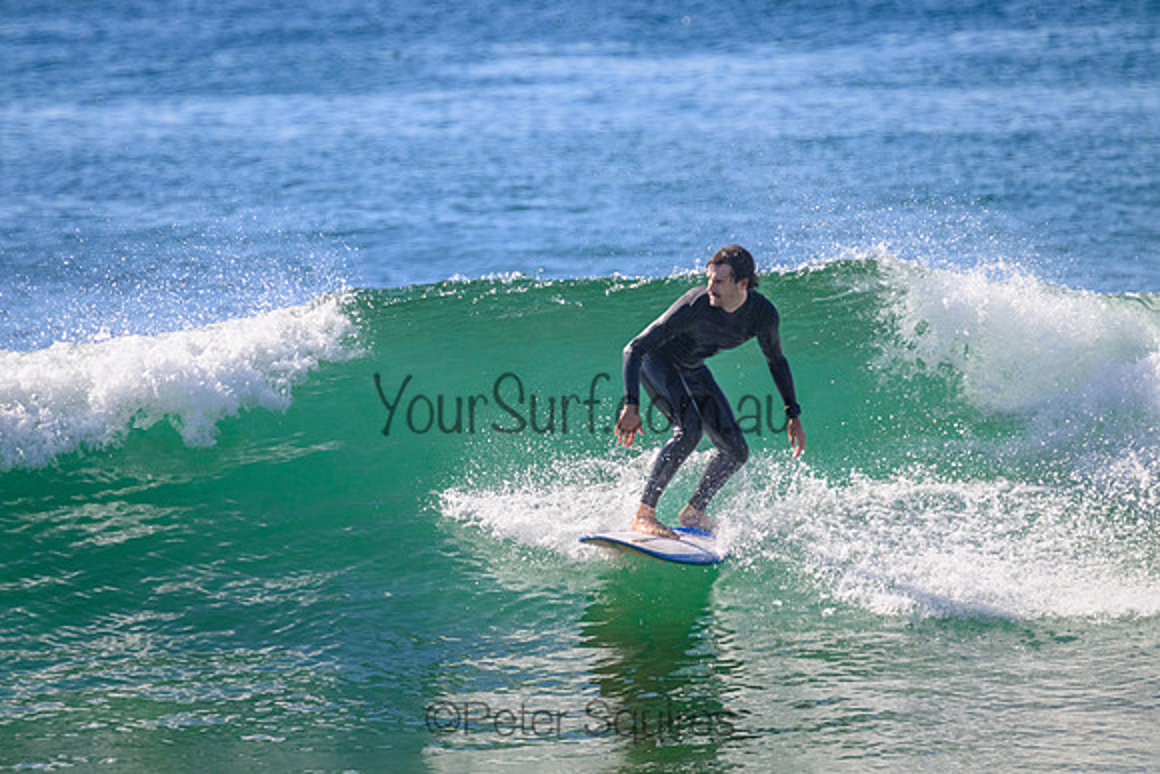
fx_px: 25783
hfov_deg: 2.6
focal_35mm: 800
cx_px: 580
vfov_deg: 1.7
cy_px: 387
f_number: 11
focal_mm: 800
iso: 1400
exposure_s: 1/2000
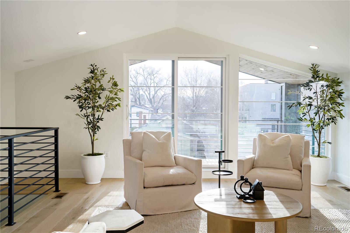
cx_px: 175
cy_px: 116
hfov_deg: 55.8
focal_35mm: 34
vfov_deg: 38.9
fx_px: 330
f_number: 9
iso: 100
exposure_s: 1/5
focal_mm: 34
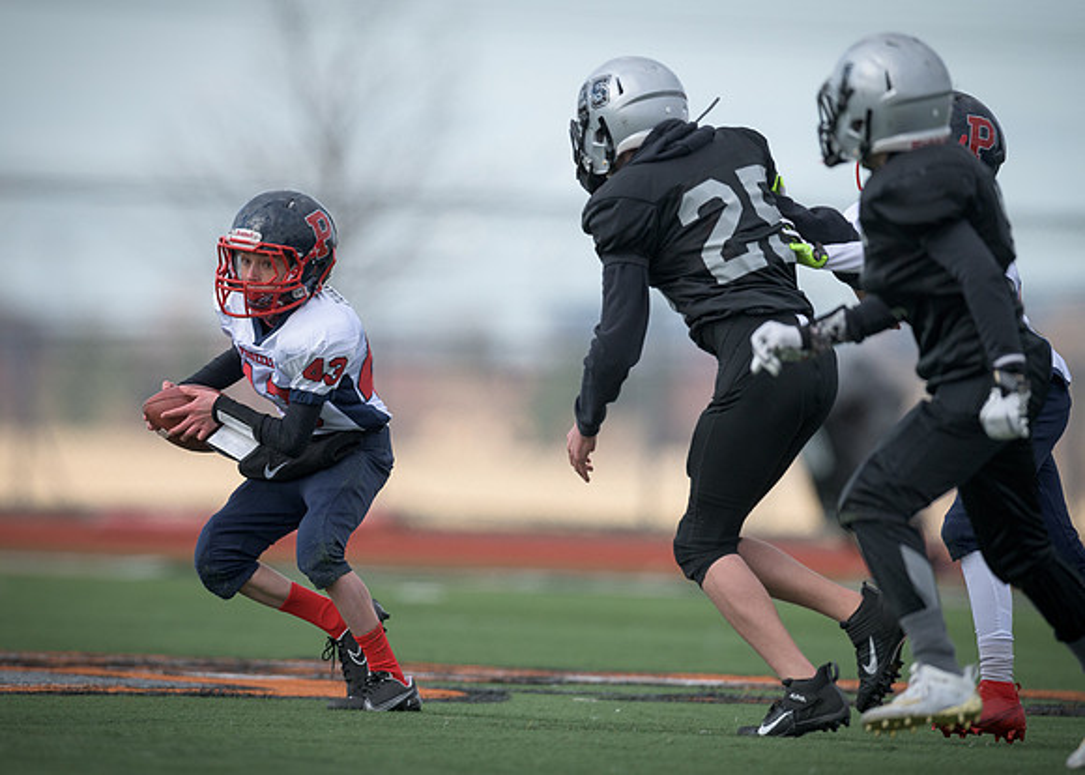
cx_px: 307
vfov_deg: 2.0
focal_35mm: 720
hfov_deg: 2.8
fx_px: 22181
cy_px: 350
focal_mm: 500
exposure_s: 1/2500
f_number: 4
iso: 500
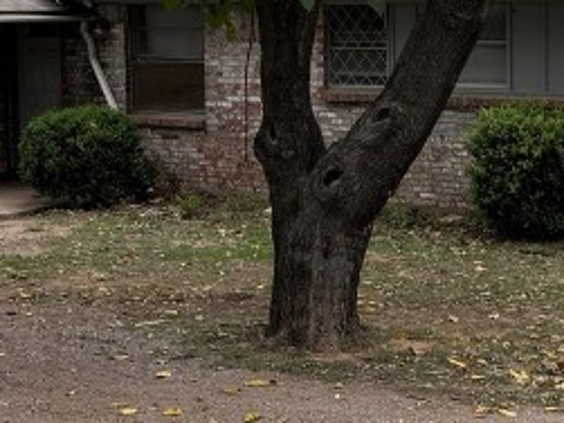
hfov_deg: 19.9
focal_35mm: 98
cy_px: 117
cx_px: 407
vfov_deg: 15.0
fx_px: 1596
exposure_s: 1/184
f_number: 1.78
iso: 64
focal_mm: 6.86
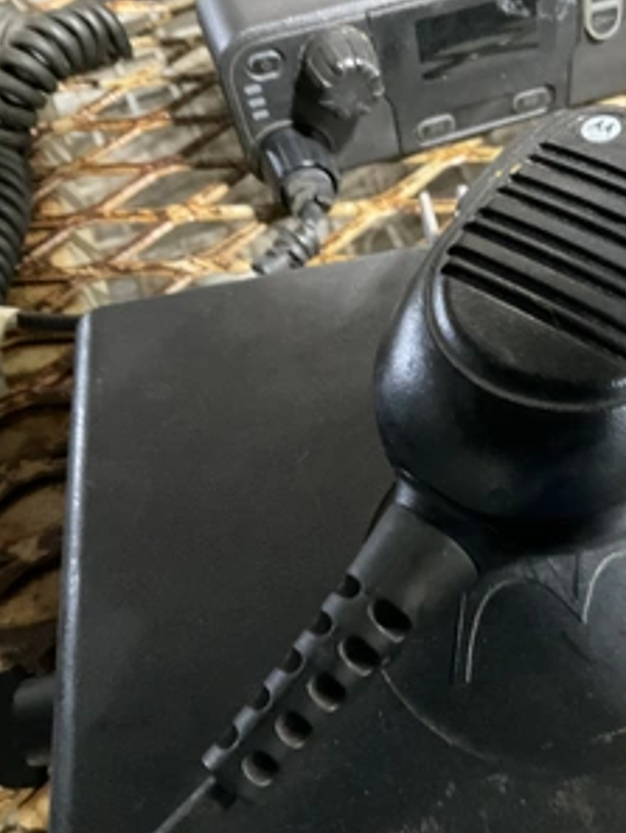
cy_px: 418
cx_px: 502
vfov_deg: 47.8
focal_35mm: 39
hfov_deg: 35.6
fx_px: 940
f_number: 1.8
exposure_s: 1/20
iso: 500
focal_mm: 3
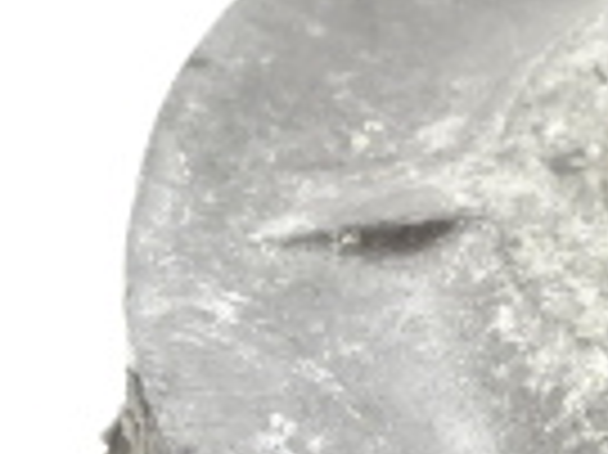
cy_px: 692
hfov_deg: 10.1
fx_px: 3334
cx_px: 896
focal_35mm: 190
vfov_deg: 7.7
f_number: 4
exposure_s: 1/40
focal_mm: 6.8
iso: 400
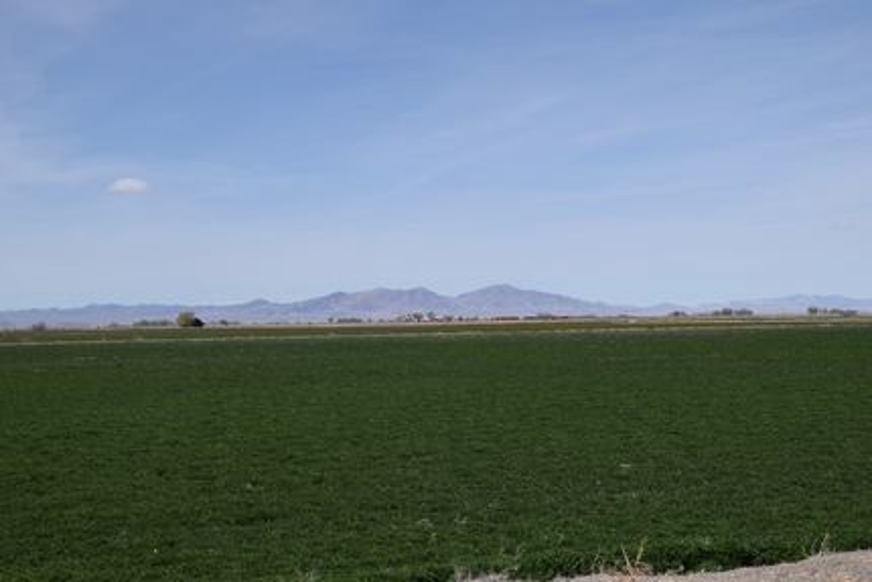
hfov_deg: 33.4
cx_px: 436
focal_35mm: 60
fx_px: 1454
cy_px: 291
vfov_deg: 22.6
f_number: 11
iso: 100
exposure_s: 1/200
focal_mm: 40
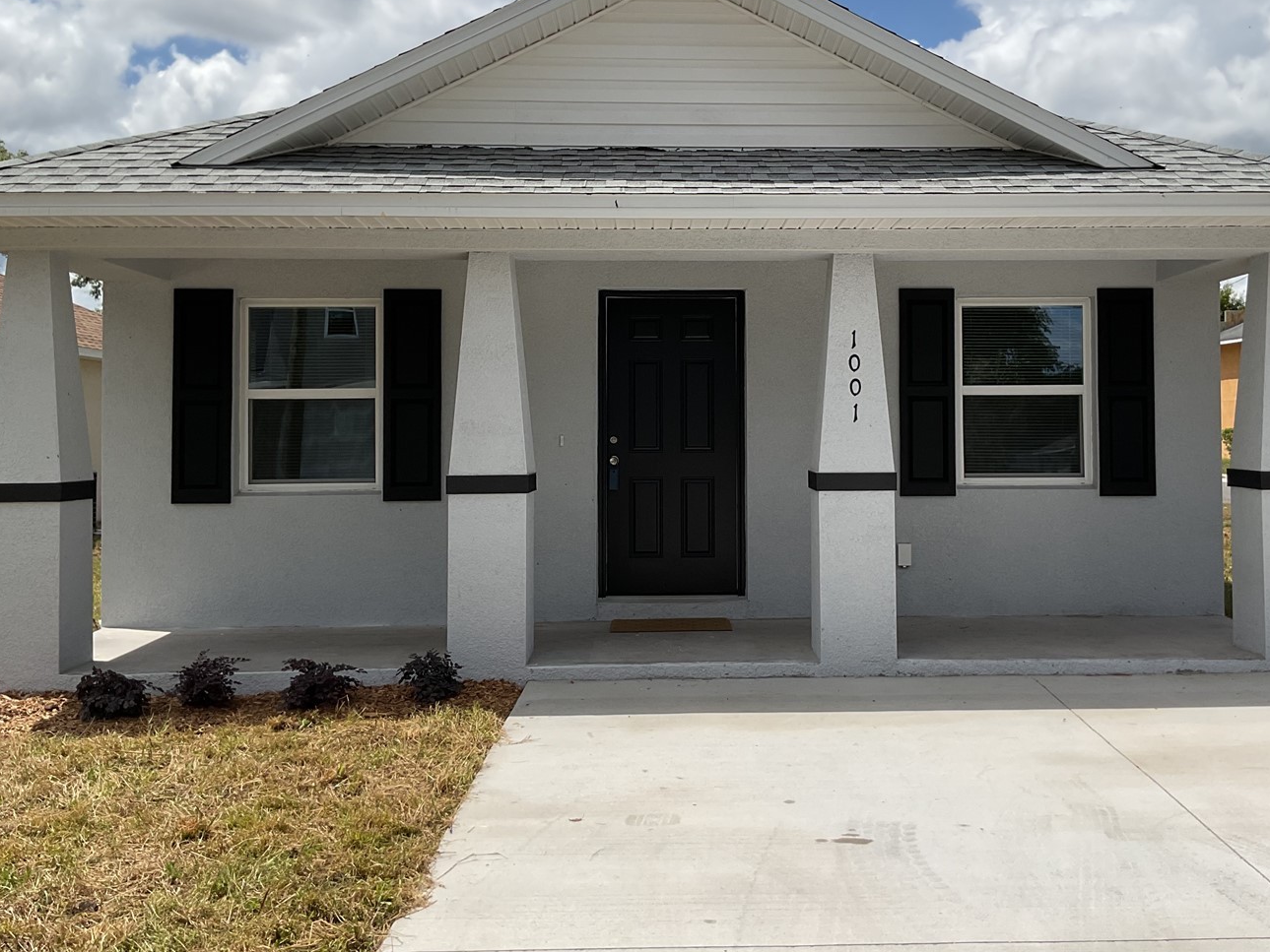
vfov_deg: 39.5
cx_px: 722
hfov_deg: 51.2
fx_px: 1321
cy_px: 393
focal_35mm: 36
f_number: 1.8
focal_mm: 3
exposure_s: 1/3534
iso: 16
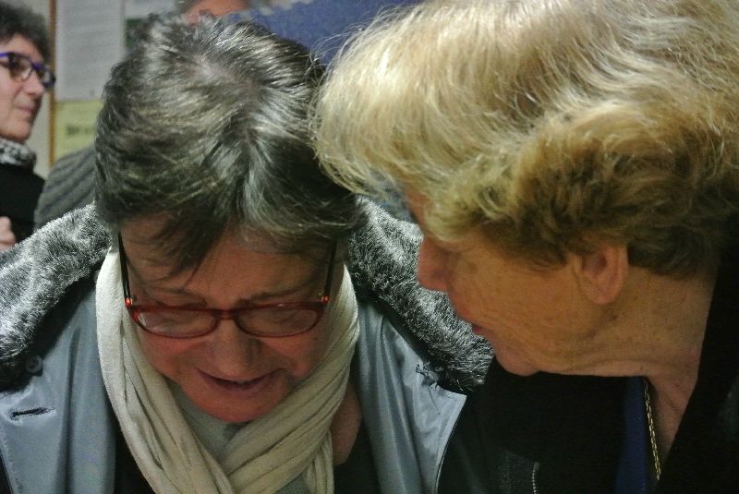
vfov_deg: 16.9
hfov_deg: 25.0
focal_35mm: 81
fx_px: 1664
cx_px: 370
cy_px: 247
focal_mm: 30
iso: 3200
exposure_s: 1/60
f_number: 3.8
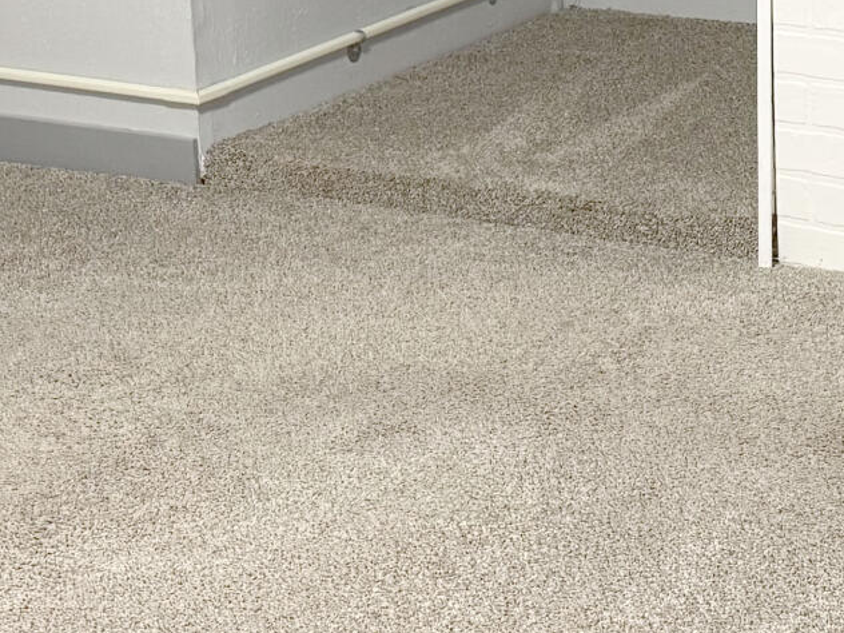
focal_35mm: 114
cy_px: -103
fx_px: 2780
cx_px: 743
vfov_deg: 12.7
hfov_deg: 17.0
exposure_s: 1/60
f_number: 1.78
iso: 400
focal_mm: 6.76
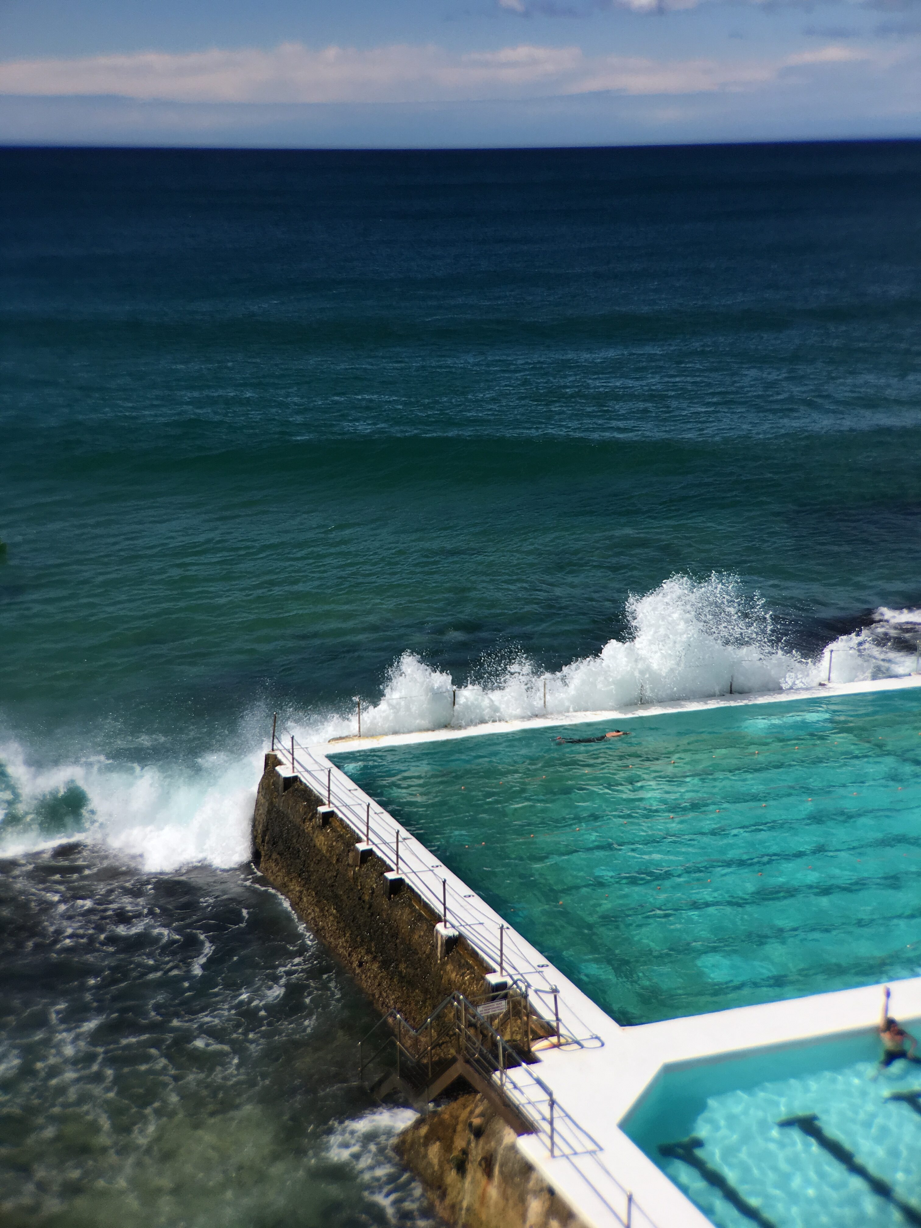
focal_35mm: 29
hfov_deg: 48.2
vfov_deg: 61.7
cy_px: 614
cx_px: 460
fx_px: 1029
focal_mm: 4.15
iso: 25
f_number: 2.2
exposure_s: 1/3077
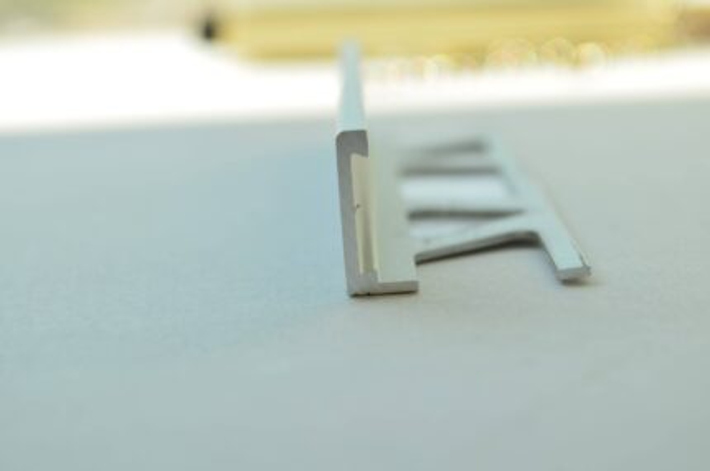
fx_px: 1624
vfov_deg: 16.5
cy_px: 236
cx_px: 355
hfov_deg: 24.7
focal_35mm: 82
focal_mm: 55
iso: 125
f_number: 8
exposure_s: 1/60
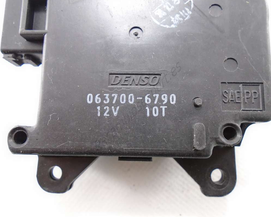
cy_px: 105
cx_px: 140
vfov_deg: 51.5
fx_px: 225
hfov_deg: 62.2
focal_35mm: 28
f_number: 3.2
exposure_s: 1/30
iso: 250
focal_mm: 4.6
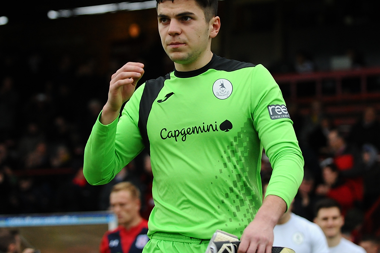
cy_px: 111
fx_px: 1045
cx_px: 178
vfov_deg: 13.8
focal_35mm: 99
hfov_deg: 20.6
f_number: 2.8
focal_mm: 80
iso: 2000
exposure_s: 1/800
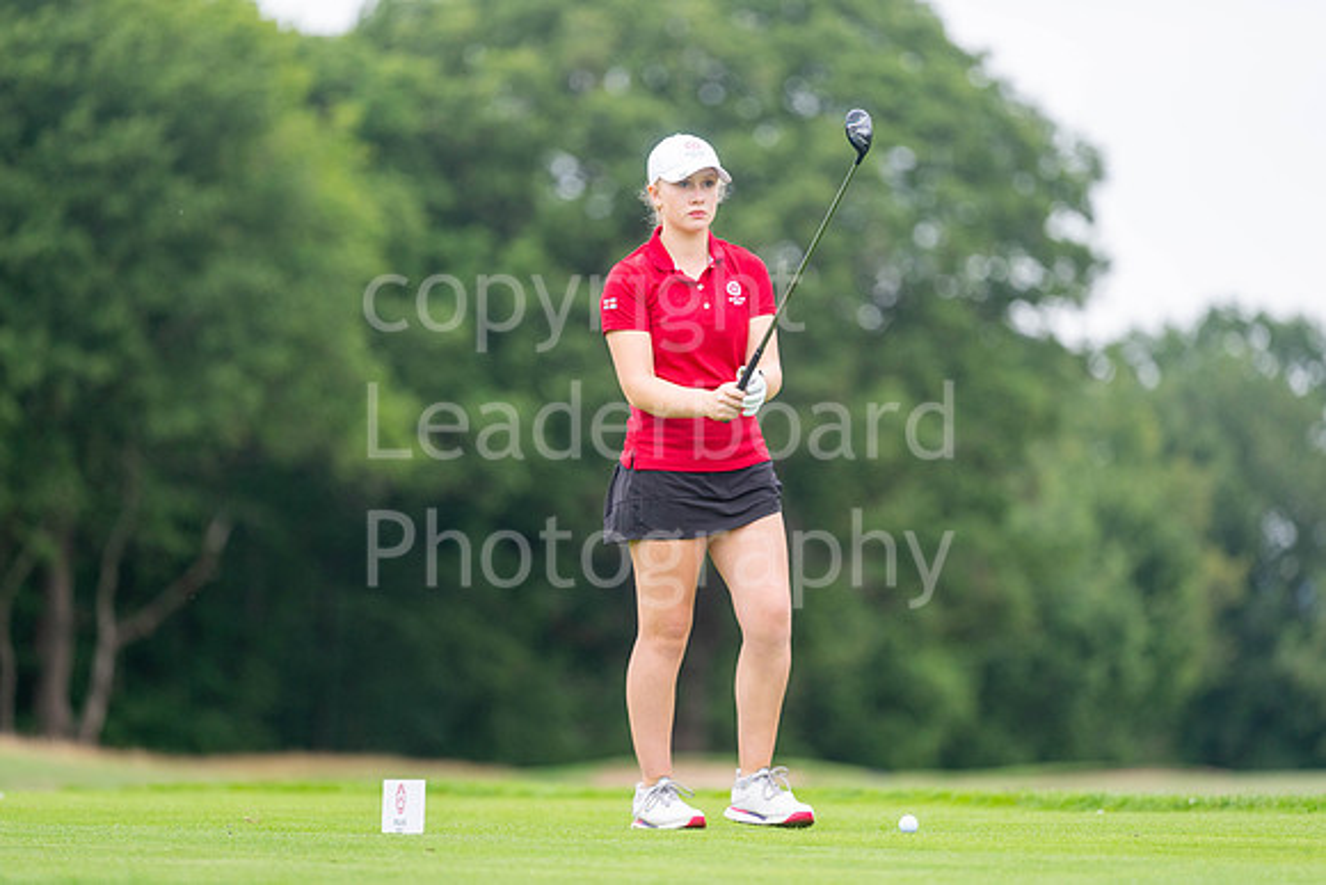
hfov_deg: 6.9
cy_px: 442
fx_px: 11052
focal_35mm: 300
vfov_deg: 4.6
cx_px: 663
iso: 500
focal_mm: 300
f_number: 4
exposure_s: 1/800
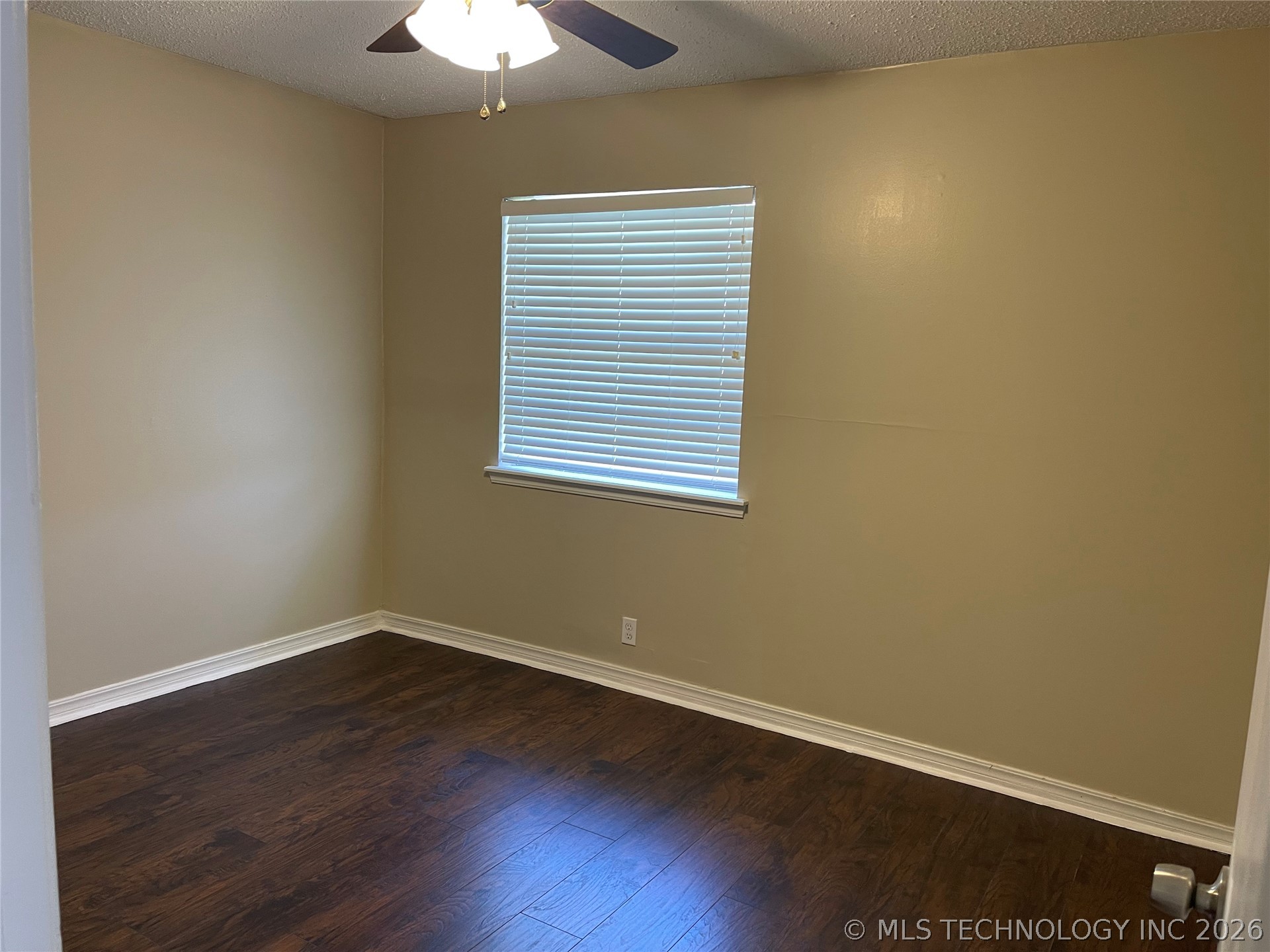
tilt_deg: -8.8
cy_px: 476
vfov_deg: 53.1
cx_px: 635
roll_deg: -2.5
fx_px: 954
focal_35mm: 26
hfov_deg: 67.3
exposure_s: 1/60
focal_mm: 5.1
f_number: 1.6
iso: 100
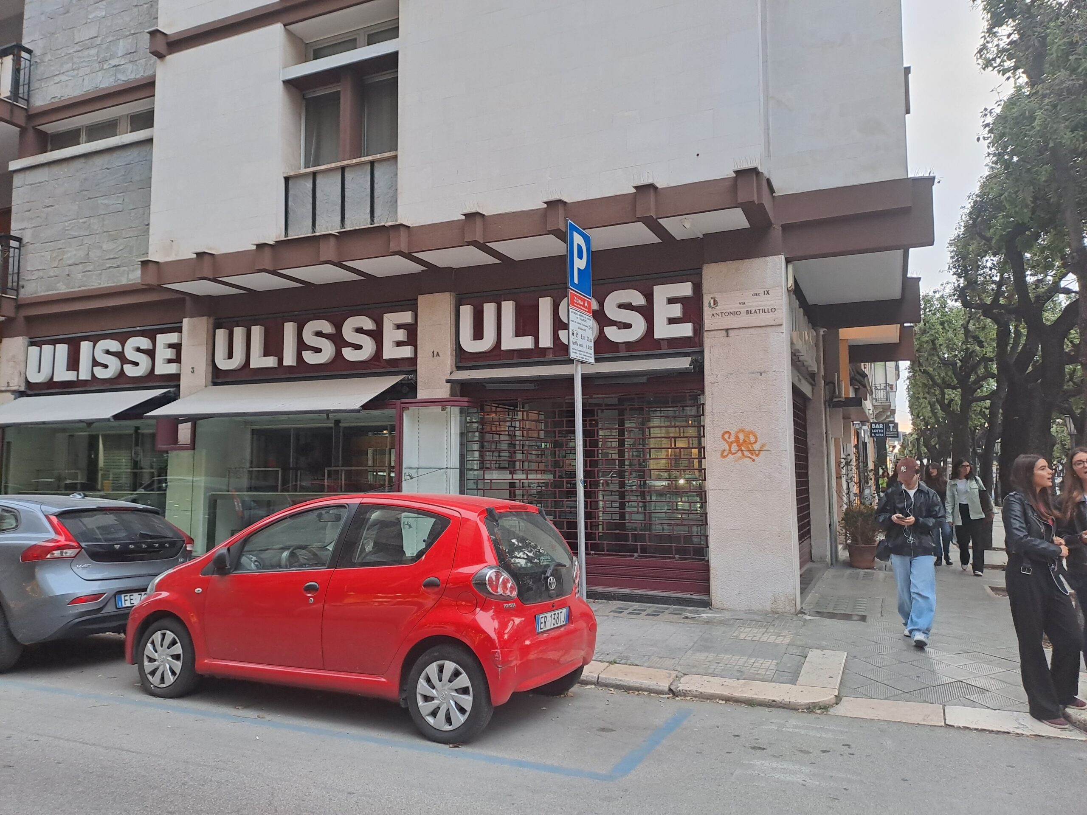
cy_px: 408
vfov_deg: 54.9
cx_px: 544
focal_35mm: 25
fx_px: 785
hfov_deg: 69.4
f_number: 1.8
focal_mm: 4.65
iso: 125
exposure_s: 1/50
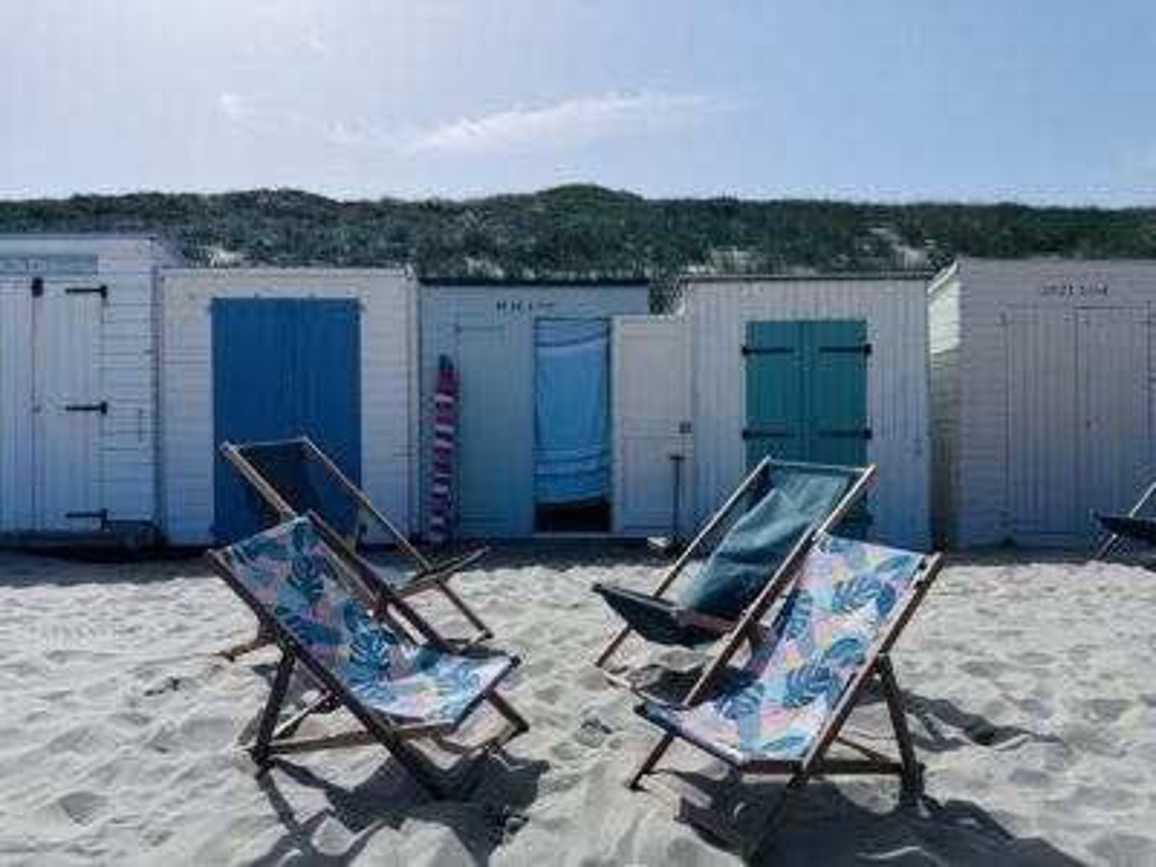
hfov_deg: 71.6
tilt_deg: -0.4
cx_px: 578
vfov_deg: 56.8
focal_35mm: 24
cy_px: 434
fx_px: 801
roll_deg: +0.0
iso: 80
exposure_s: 1/9009
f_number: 1.78
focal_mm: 6.76
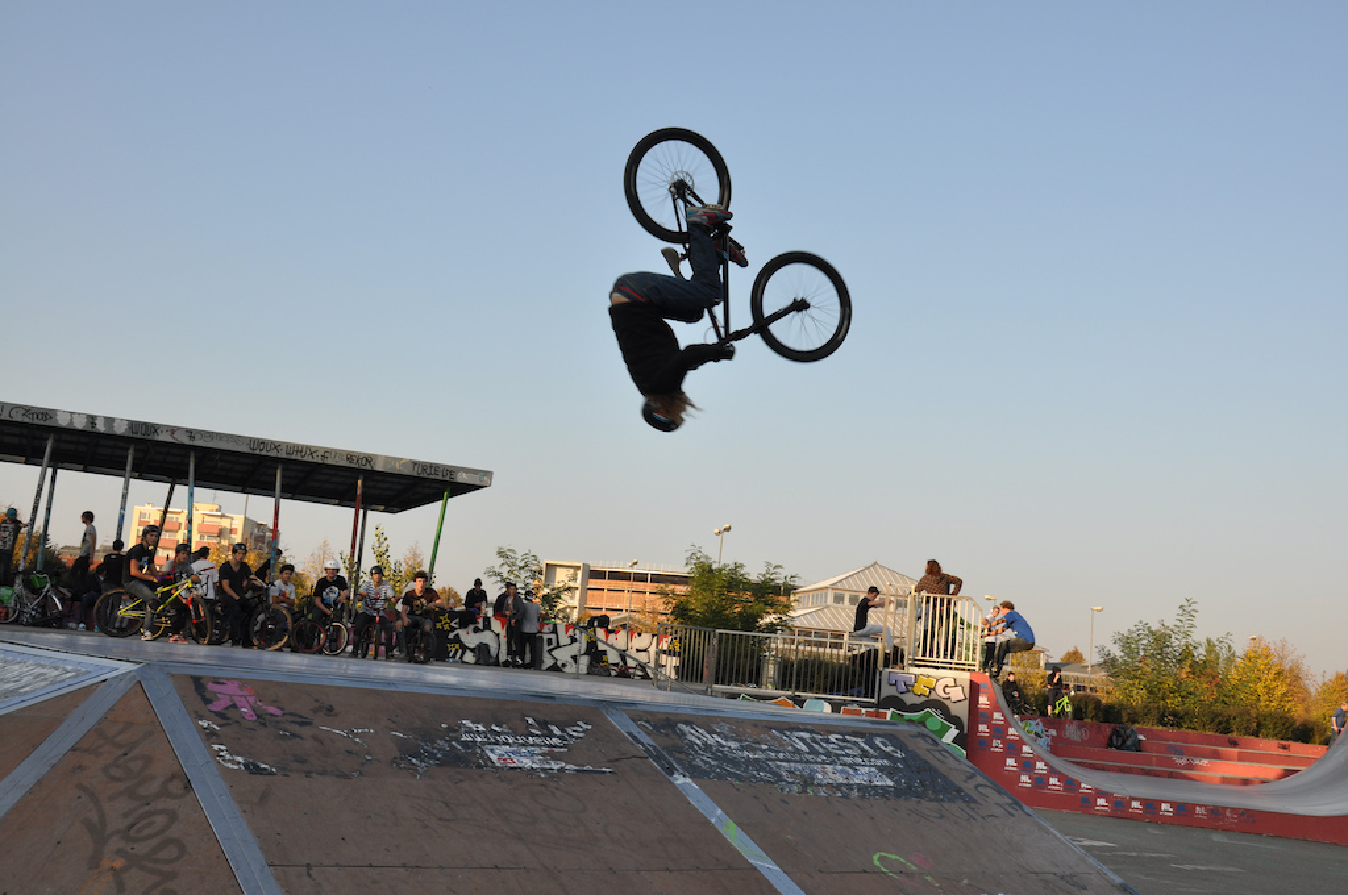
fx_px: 1458
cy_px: 448
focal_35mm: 39
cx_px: 674
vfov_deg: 34.1
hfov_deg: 49.6
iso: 200
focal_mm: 26
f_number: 9
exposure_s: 1/200
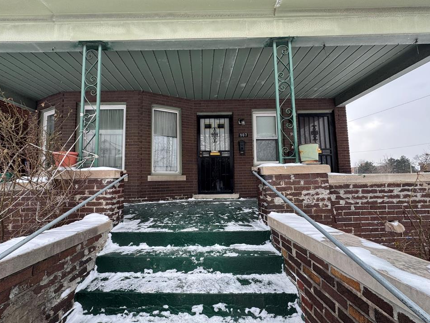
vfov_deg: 81.7
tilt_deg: +4.9
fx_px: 186
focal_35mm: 15
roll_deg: +1.1
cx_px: 203
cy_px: 165
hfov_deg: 98.1
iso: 40
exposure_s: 1/250
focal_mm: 2.22
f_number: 2.2
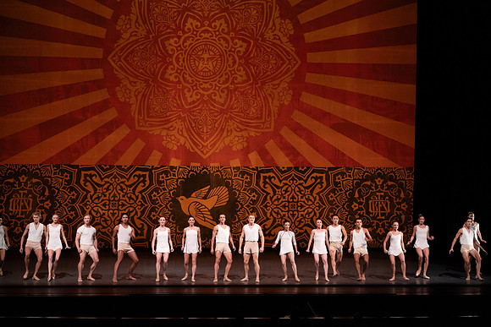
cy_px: 164
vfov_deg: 13.7
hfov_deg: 20.4
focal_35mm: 100
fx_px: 1364
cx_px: 246
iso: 6400
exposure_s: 1/400
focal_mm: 100
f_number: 6.3
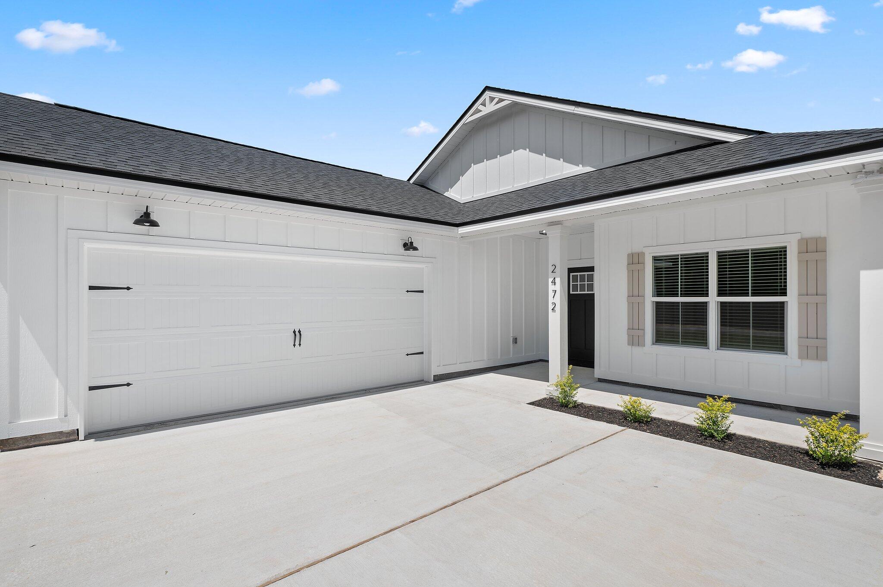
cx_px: 442
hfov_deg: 90.0
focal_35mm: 18
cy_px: 294
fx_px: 441
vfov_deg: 67.3
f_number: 8
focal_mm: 18
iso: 100
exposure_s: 1/500
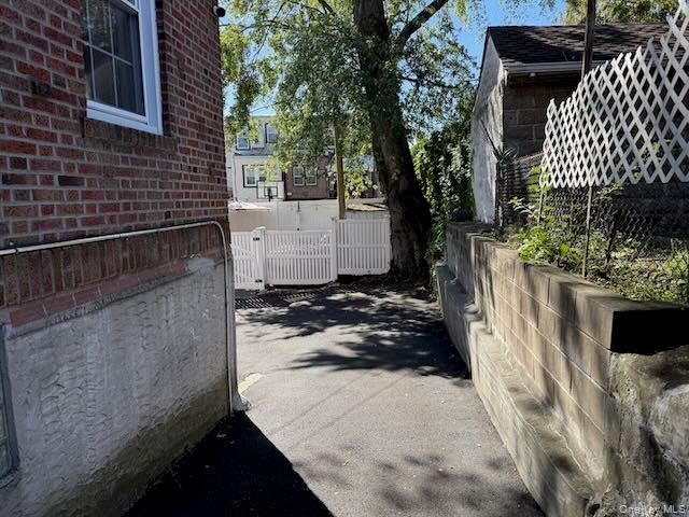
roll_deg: +0.7
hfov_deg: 71.6
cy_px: 258
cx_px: 344
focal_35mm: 24
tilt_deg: -7.3
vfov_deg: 56.8
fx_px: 478
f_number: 1.78
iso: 80
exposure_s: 1/1271
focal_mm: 6.76
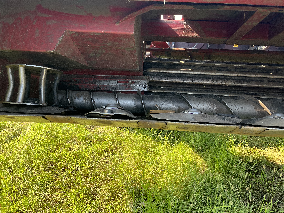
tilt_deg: -19.2
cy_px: 106
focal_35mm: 26
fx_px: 213
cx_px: 142
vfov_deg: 53.1
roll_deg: -3.9
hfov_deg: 67.3
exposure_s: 1/412
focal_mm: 5.1
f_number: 1.6
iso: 50
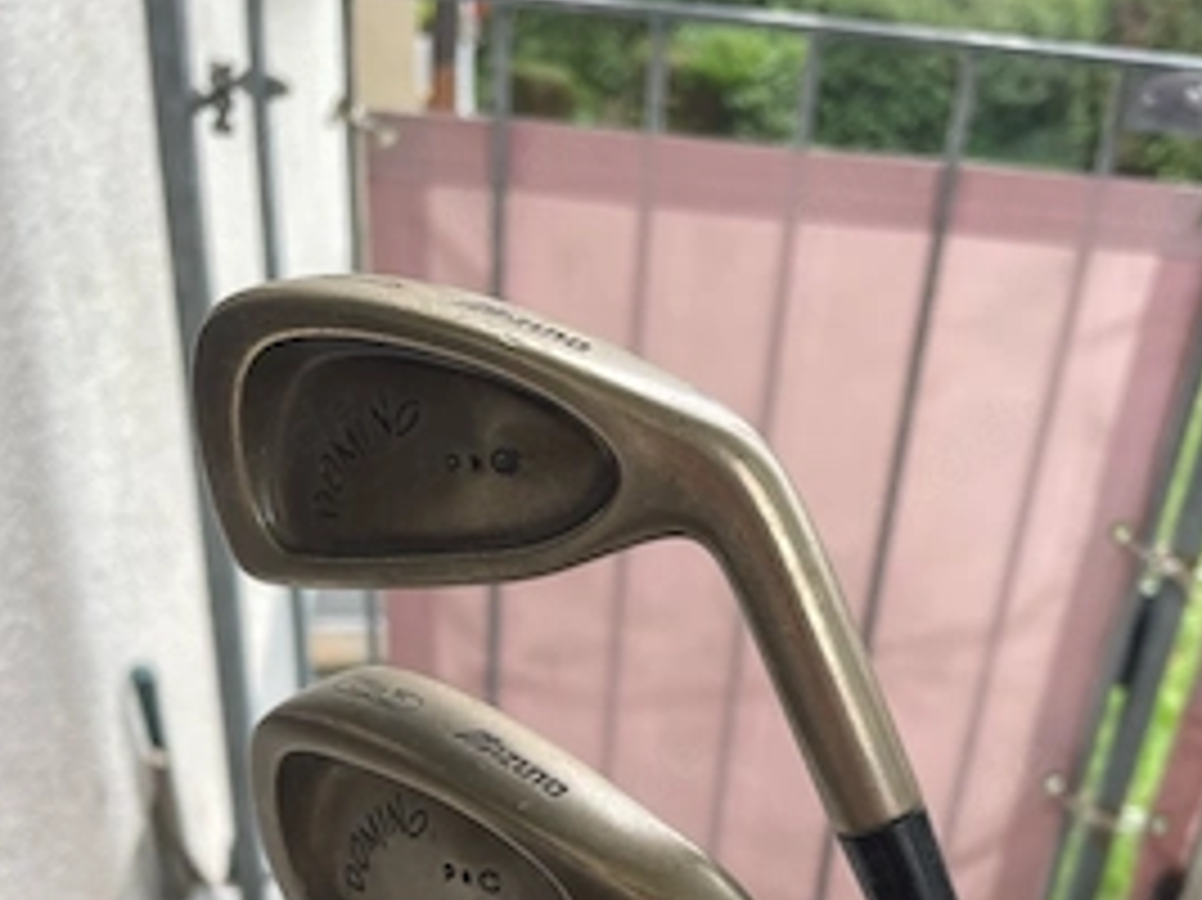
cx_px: 671
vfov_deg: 33.8
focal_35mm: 39
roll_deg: -4.4
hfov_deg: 47.8
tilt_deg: -33.5
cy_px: 886
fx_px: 1354
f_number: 1.6
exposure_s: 1/127
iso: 32
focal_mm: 4.2
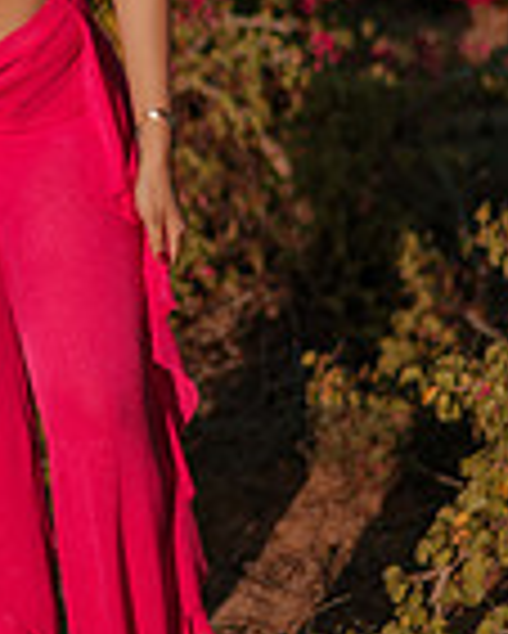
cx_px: -18
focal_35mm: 174
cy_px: 85
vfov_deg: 11.0
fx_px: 3267
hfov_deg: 8.8
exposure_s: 1/5000
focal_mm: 58
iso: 50
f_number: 1.8
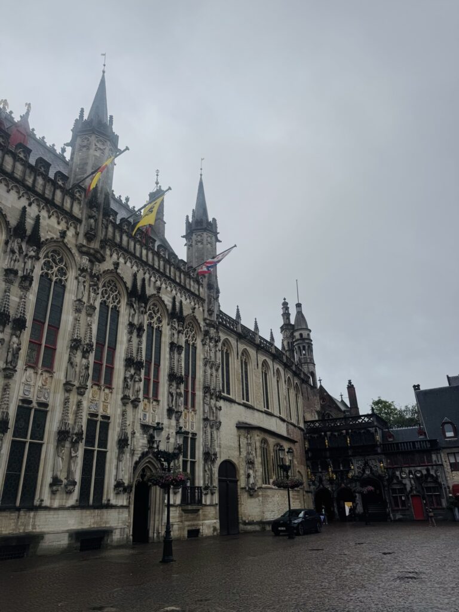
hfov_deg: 56.8
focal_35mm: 24
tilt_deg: +24.6
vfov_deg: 71.6
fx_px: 424
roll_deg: +0.9
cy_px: 306
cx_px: 230
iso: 80
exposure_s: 1/10417
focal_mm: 6.76
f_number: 1.78
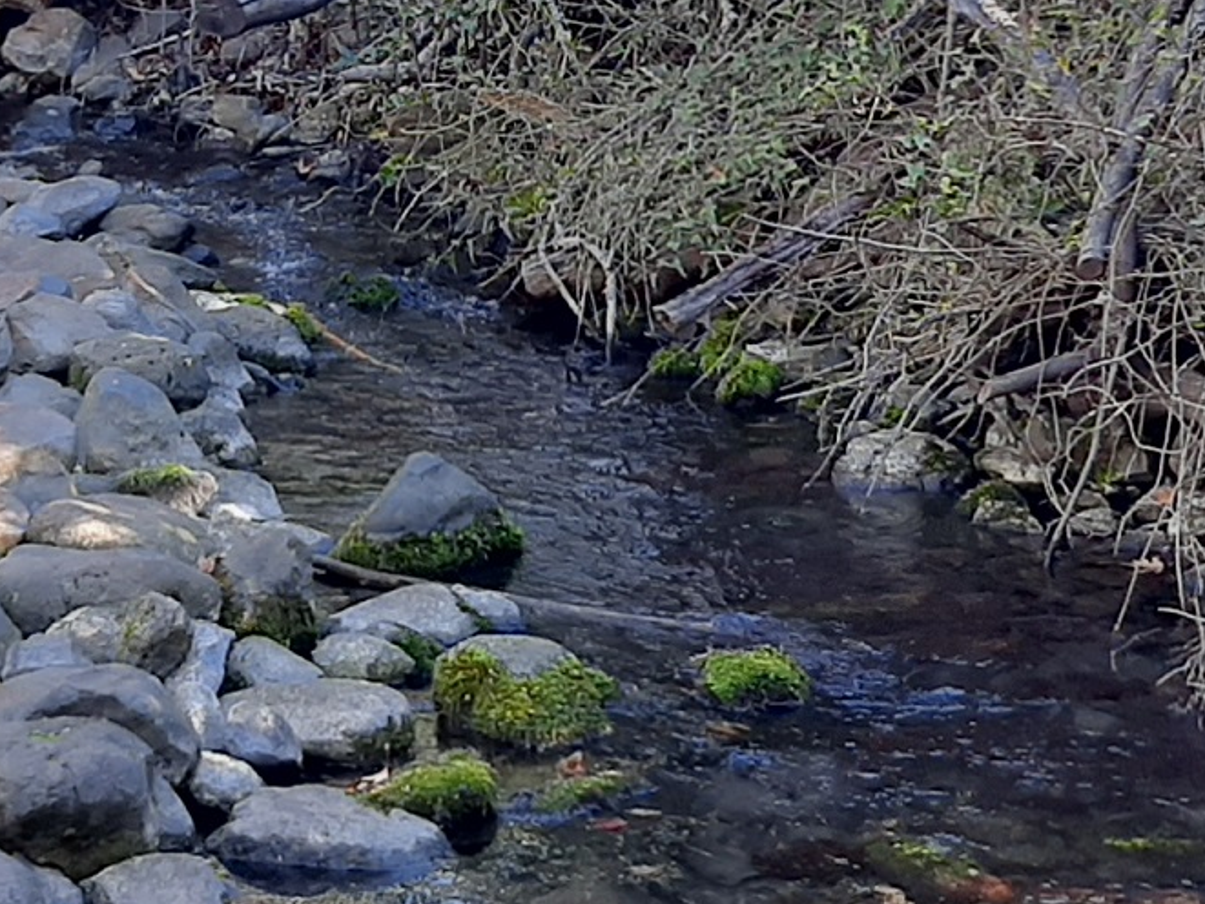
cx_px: 137
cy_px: -33
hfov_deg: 19.7
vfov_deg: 14.8
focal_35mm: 98
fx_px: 3412
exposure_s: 1/159
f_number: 1.7
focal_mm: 3.93
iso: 40
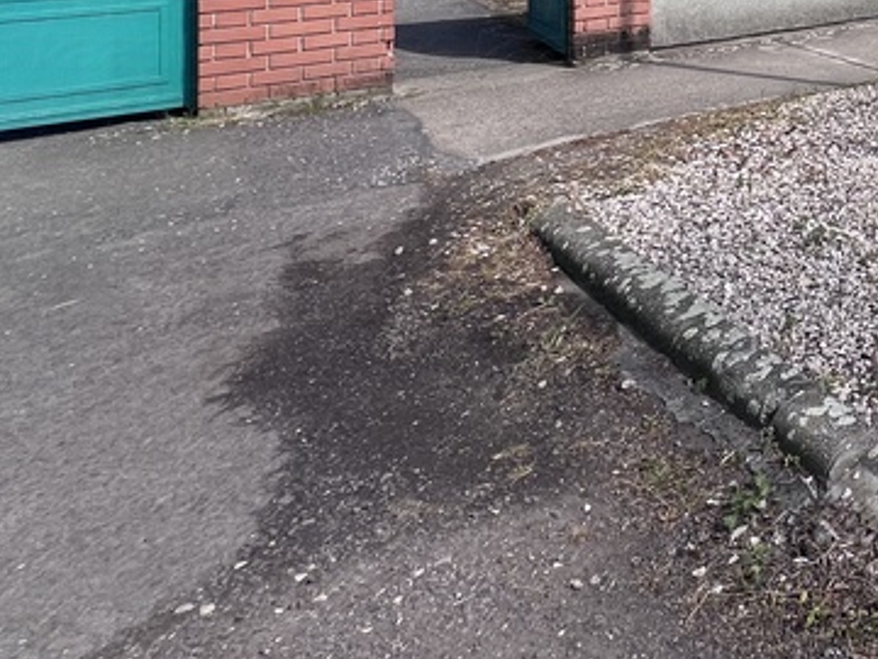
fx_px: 938
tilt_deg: +0.2
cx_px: 1163
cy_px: -144
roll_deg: -0.1
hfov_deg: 34.2
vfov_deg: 31.8
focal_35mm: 37
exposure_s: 1/2222
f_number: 1.8
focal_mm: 1.57
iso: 32
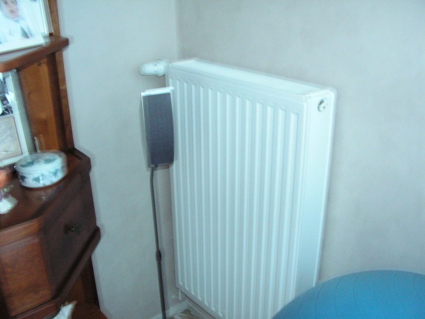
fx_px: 442
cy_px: 160
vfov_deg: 39.7
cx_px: 212
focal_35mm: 36
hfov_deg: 51.4
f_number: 3.2
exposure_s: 1/2
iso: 160
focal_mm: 6
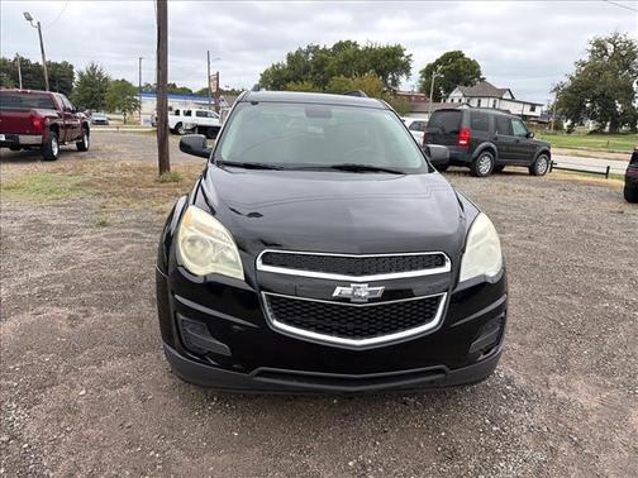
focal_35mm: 24
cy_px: 239
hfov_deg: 71.6
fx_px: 442
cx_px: 319
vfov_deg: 56.8
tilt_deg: -19.1
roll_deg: -1.9
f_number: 1.78
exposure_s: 1/4975
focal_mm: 6.76
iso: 320
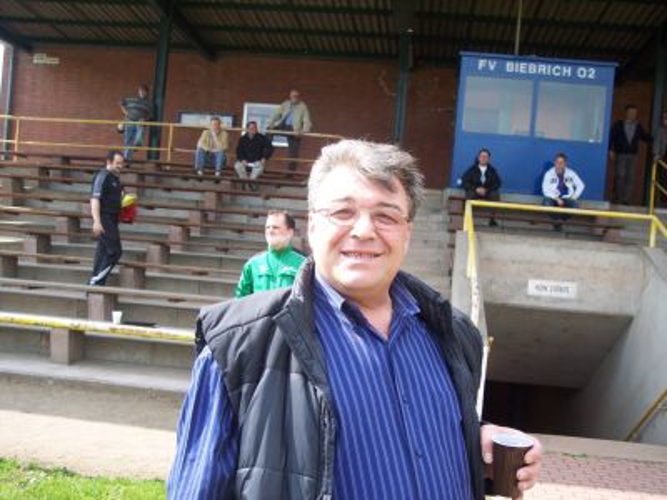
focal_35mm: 39
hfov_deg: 47.9
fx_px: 751
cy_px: 250
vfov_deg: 36.8
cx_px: 334
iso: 100
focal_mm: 8
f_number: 3.4
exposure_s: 1/250
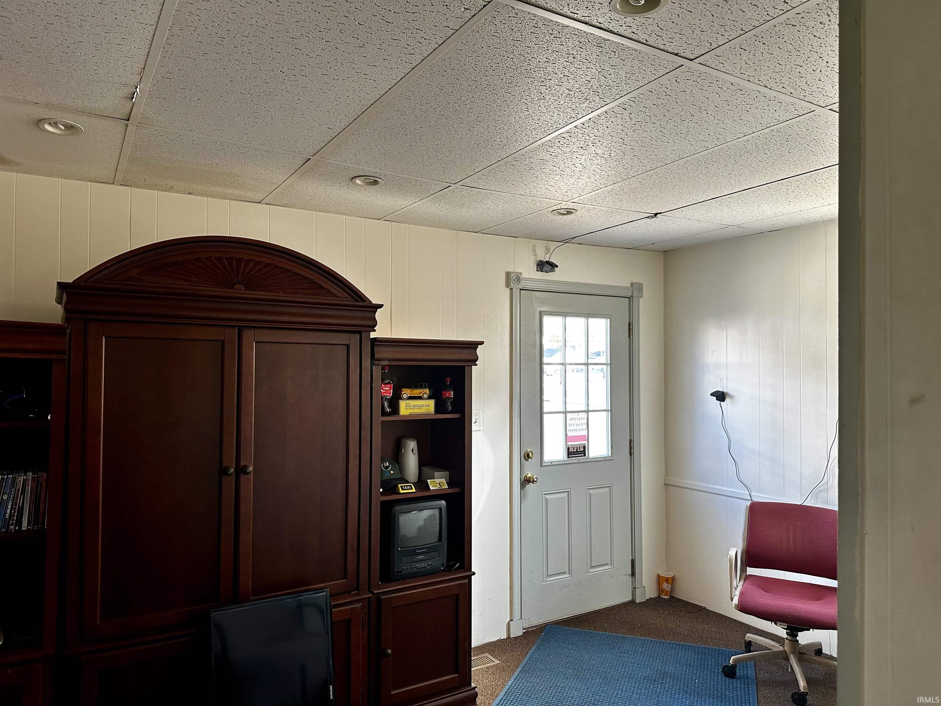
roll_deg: -0.8
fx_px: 652
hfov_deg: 71.6
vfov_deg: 56.8
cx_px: 470
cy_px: 353
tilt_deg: +1.2
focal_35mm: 24
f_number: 1.78
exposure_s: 1/121
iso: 200
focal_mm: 6.86
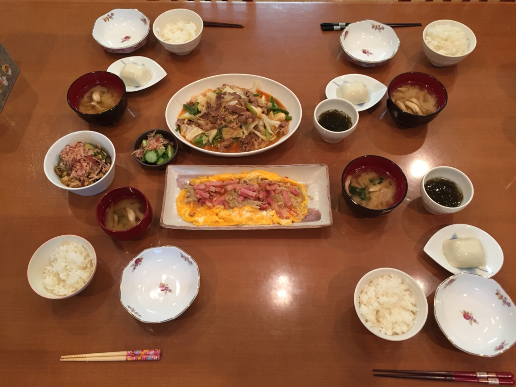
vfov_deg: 48.2
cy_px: 194
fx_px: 432
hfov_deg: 61.7
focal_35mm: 29
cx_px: 258
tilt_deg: -61.5
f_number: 2.2
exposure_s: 1/30
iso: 125
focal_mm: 4.15
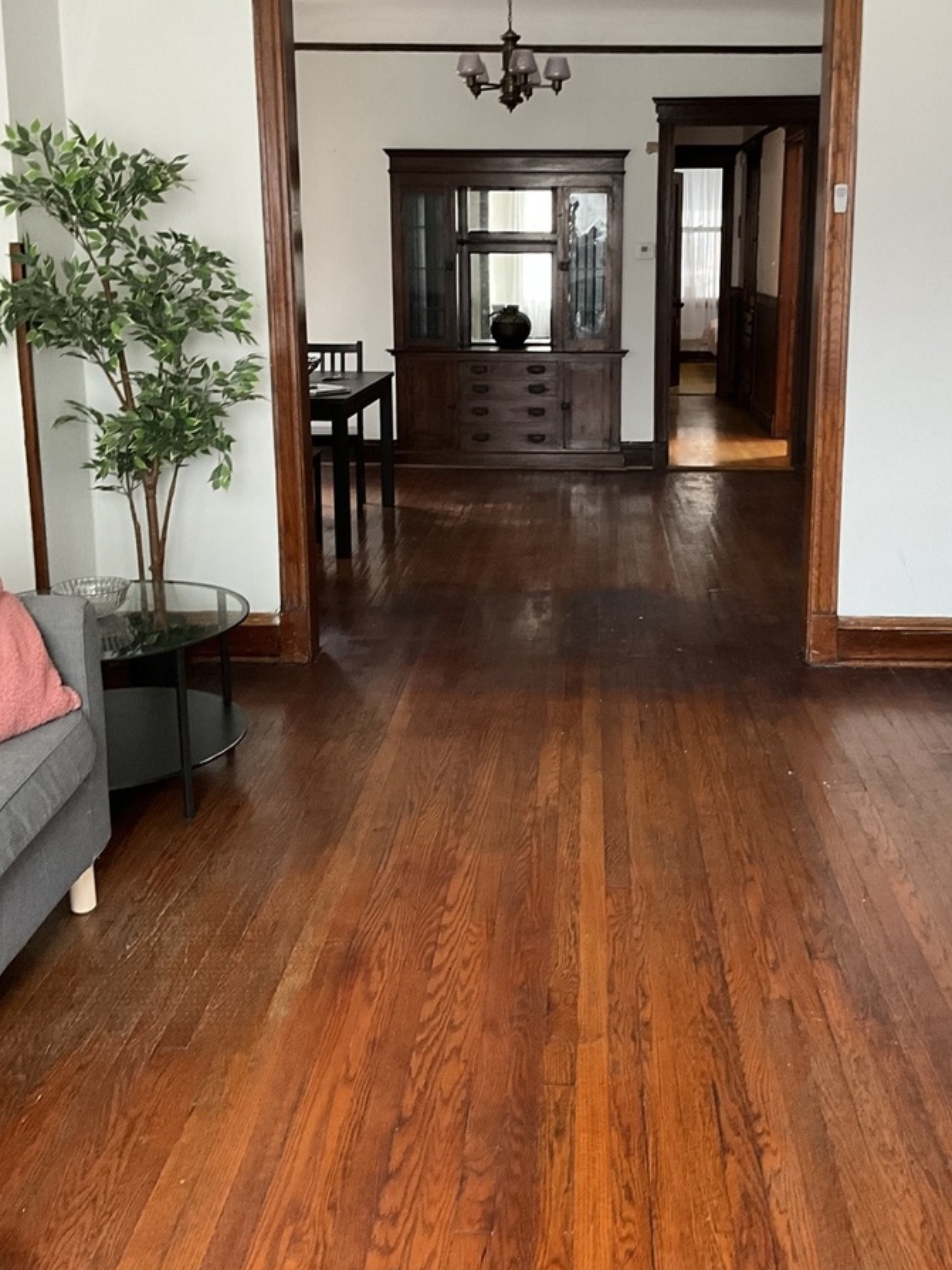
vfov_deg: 52.3
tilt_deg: -11.9
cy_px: 509
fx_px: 1284
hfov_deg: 40.6
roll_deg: +0.9
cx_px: 558
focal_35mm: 35
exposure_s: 1/60
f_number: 1.8
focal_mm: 3
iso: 250
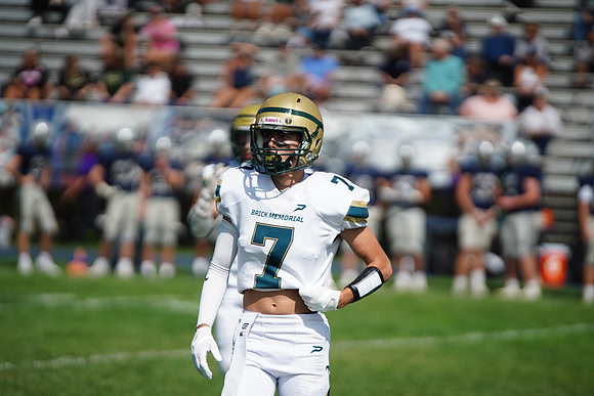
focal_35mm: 300
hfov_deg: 6.9
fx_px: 4951
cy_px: 198
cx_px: 297
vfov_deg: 4.6
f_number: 2.8
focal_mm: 300
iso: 400
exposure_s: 1/8000
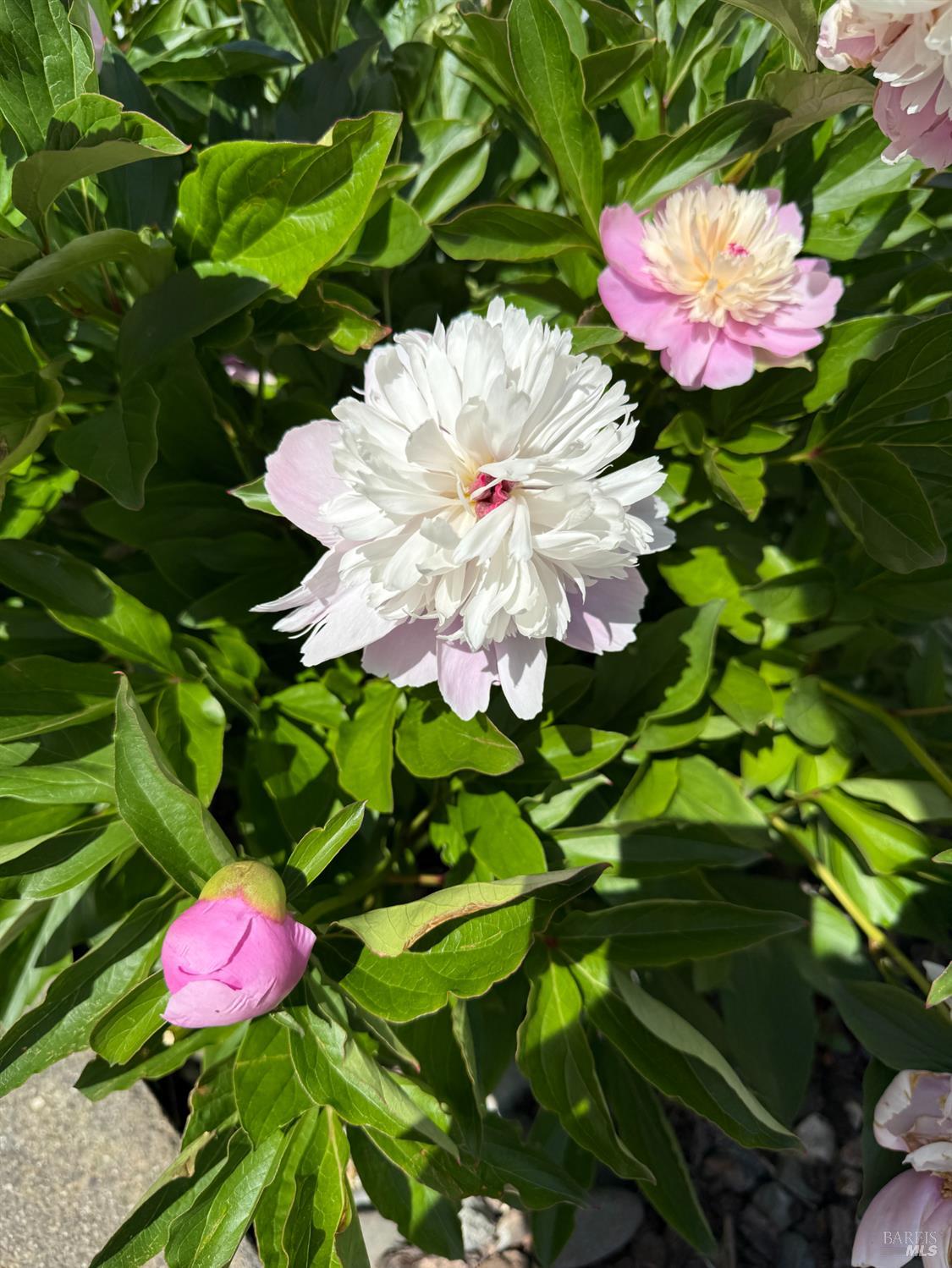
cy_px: 634
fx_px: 880
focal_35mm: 24
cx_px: 476
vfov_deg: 71.6
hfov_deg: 56.8
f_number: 1.78
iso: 80
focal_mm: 6.76
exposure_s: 1/6711
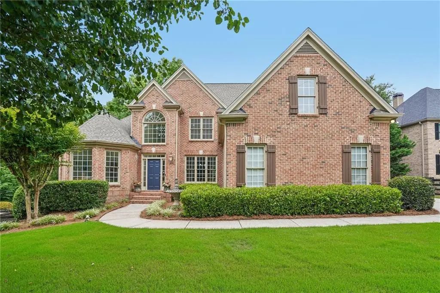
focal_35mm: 16
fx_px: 195
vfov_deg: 73.7
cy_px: 146
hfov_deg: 96.8
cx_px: 220
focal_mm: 16
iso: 100
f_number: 8
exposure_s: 1/40
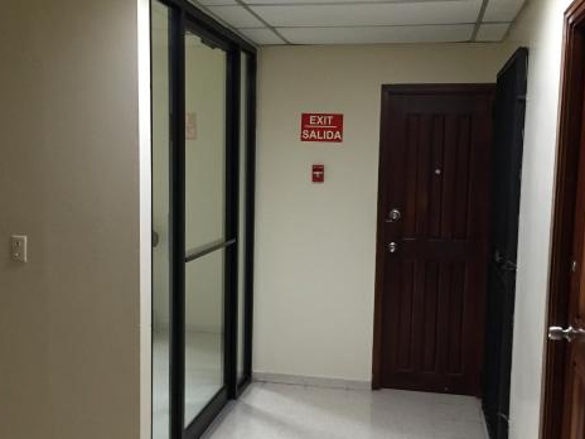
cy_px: 242
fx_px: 676
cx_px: 294
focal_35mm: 40
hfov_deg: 46.8
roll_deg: -2.4
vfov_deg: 35.9
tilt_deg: -7.4
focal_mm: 4.15
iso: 160
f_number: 2.2
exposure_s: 1/30
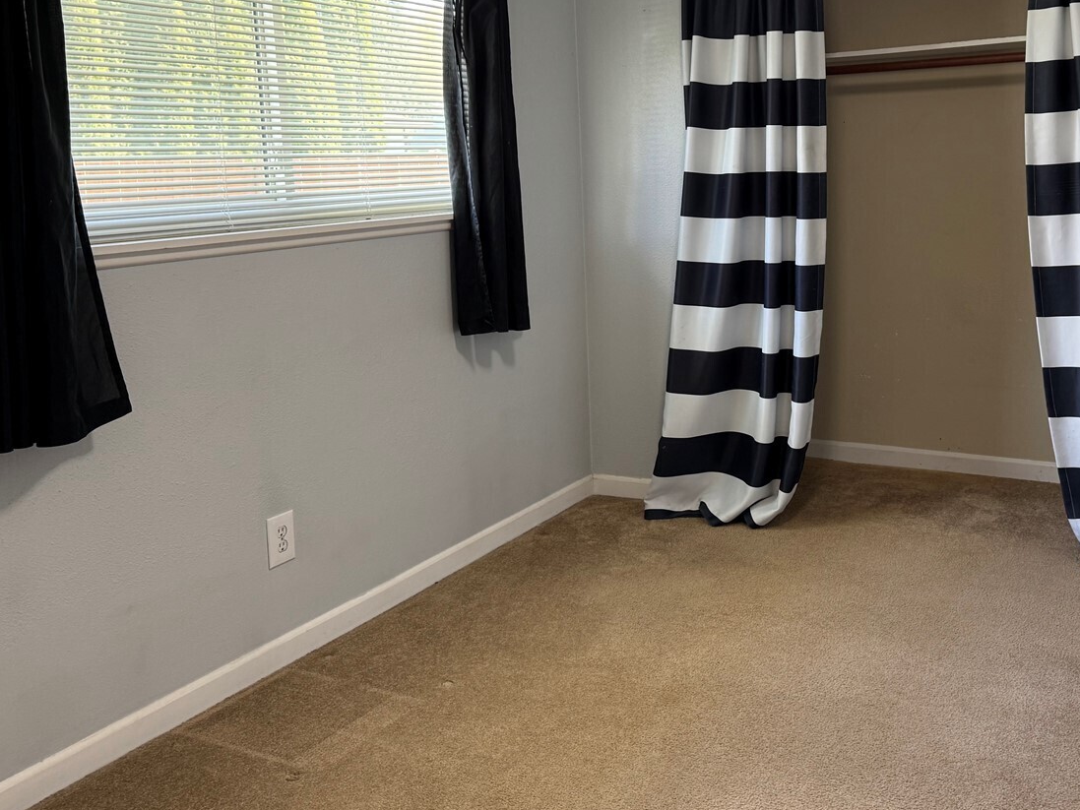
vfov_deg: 40.0
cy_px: 241
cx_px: 693
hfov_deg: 51.9
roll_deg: +2.5
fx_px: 1092
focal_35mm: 35
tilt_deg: -4.4
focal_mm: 6.76
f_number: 1.78
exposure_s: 1/60
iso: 125
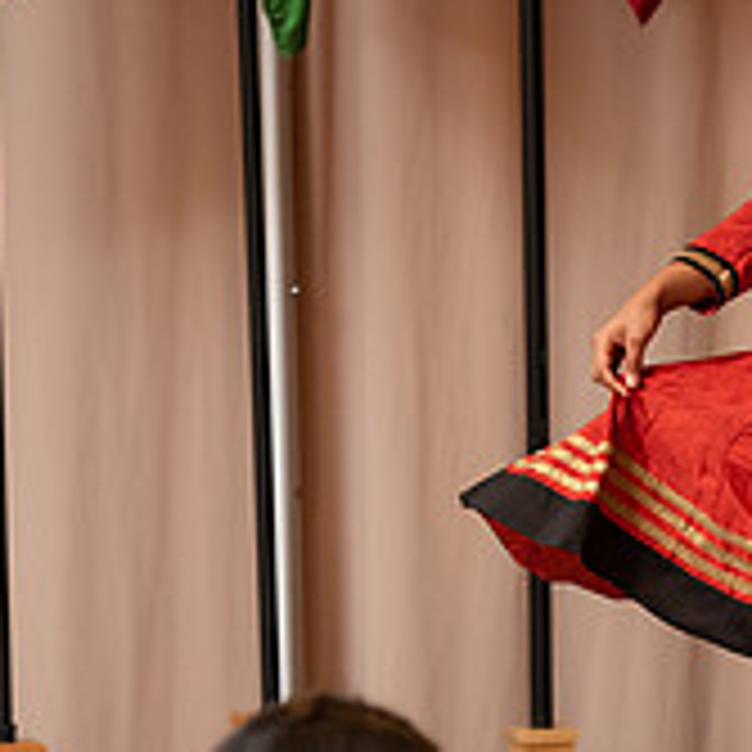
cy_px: 349
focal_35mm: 343
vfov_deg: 5.1
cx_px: 1094
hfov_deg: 5.1
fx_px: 8430
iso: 2000
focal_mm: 116
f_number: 3.5
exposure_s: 1/200
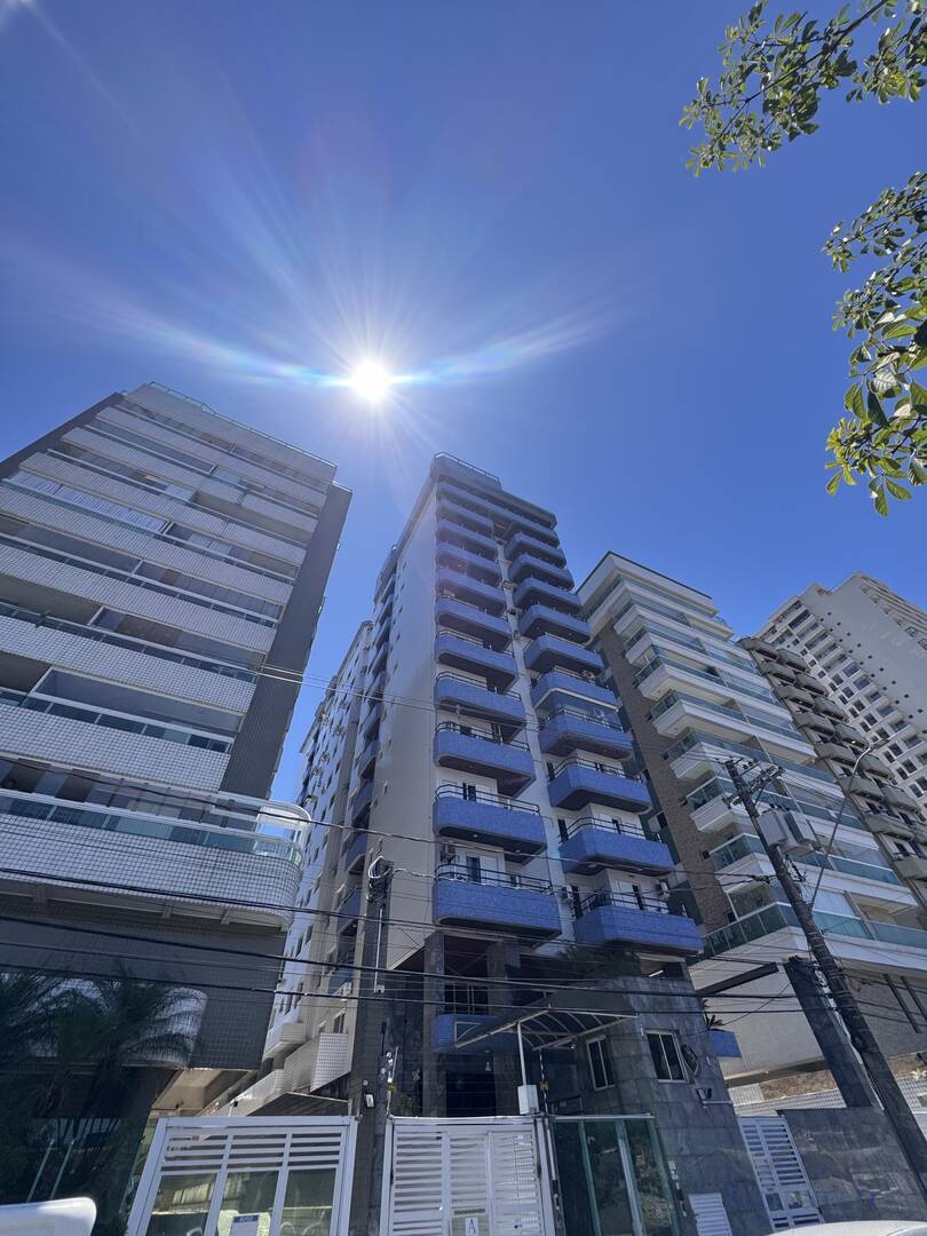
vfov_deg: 102.1
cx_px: 464
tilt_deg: +49.2
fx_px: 500
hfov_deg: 85.7
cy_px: 618
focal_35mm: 14
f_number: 2.2
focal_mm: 2.22
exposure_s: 1/1395
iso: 50
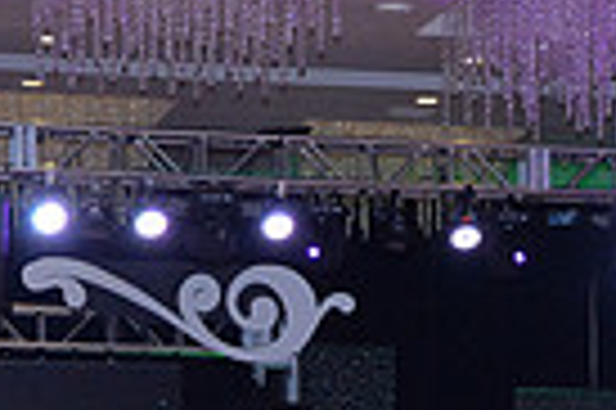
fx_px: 3760
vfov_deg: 6.1
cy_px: 701
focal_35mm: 220
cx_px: 486
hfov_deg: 9.3
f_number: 8
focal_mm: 52
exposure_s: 1/250
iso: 3200
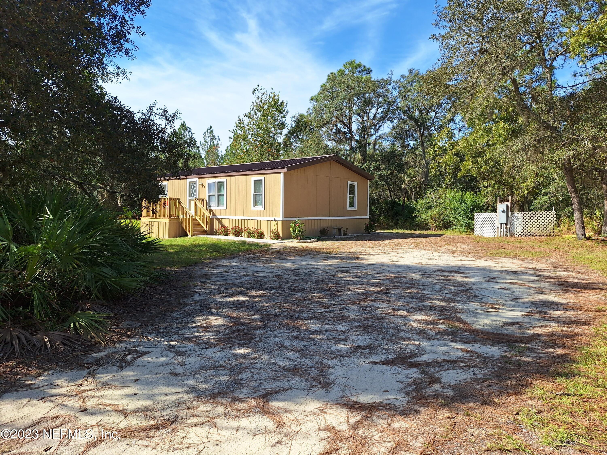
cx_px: 304
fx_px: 403
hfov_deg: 73.9
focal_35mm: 23
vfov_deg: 58.9
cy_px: 228
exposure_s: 1/2315
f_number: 1.8
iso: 40
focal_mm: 5.54
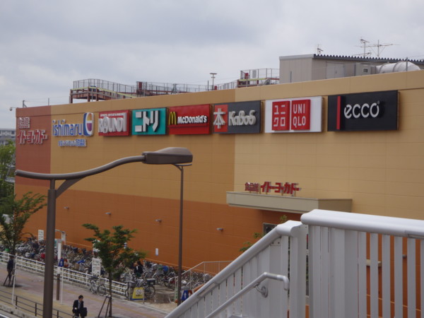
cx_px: 212
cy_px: 159
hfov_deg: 23.3
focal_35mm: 84
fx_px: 1029
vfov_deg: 17.6
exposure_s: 1/800
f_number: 4.4
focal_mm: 15.06
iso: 80
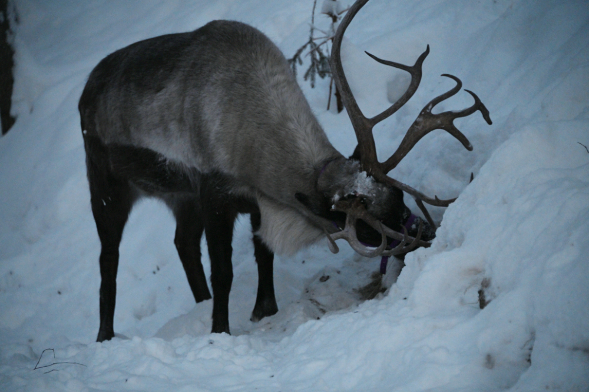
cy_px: 196
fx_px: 3271
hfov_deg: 10.3
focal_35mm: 200
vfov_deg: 6.9
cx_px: 294
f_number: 5.6
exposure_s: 1/320
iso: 2500
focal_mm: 200
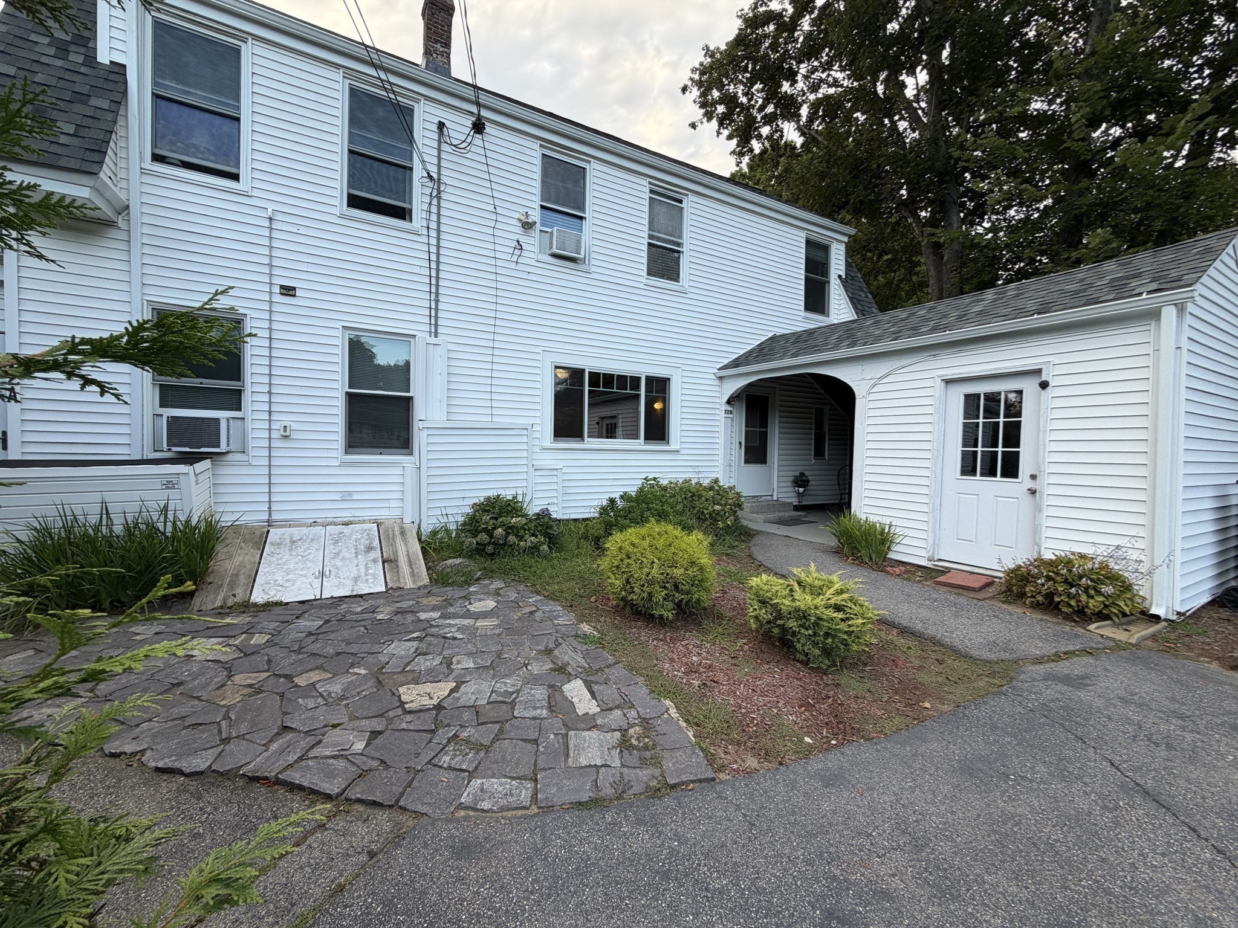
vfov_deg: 85.7
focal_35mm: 14
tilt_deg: -1.7
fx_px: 501
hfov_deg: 102.1
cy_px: 464
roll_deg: -1.1
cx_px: 619
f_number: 2.2
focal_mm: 2.22
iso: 40
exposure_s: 1/121
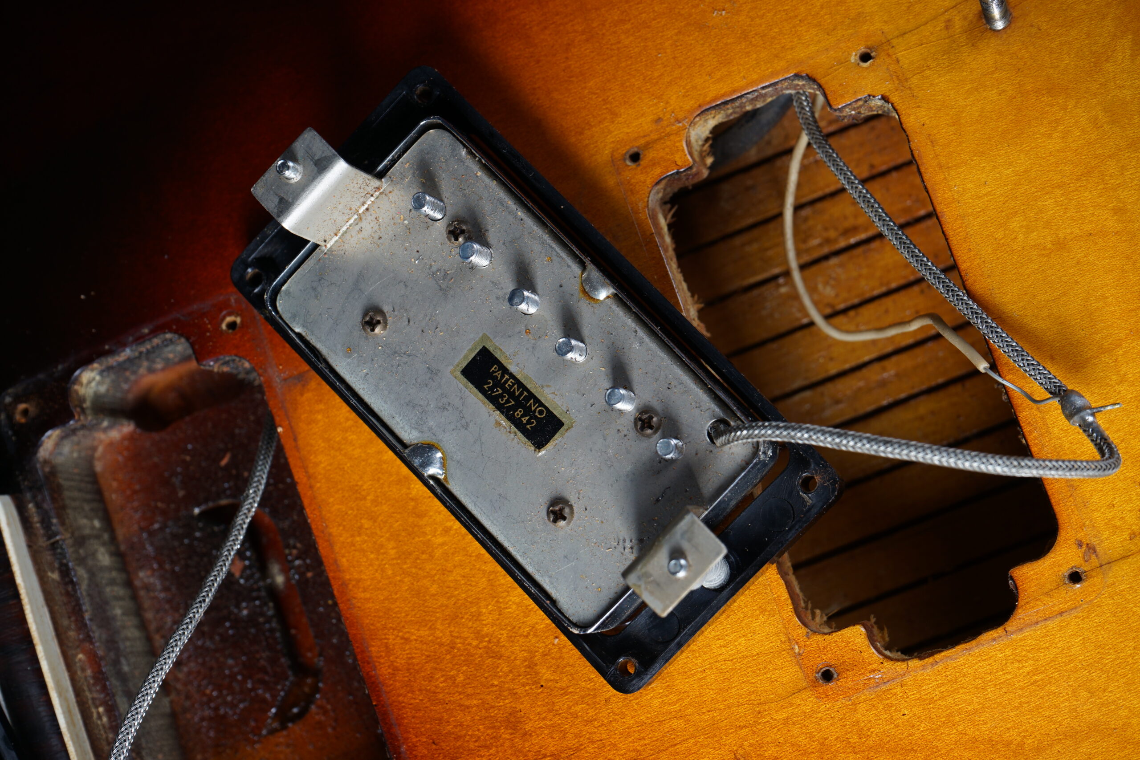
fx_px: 2217
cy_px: 380
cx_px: 570
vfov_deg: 19.5
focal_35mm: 70
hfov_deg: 28.8
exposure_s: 1/125
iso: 160
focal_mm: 70
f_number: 11
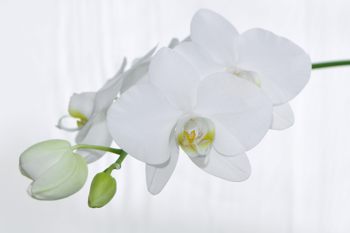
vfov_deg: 8.7
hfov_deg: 13.0
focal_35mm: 158
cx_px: 175
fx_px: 1531
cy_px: 116
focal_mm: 105
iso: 200
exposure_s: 1/80
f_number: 5
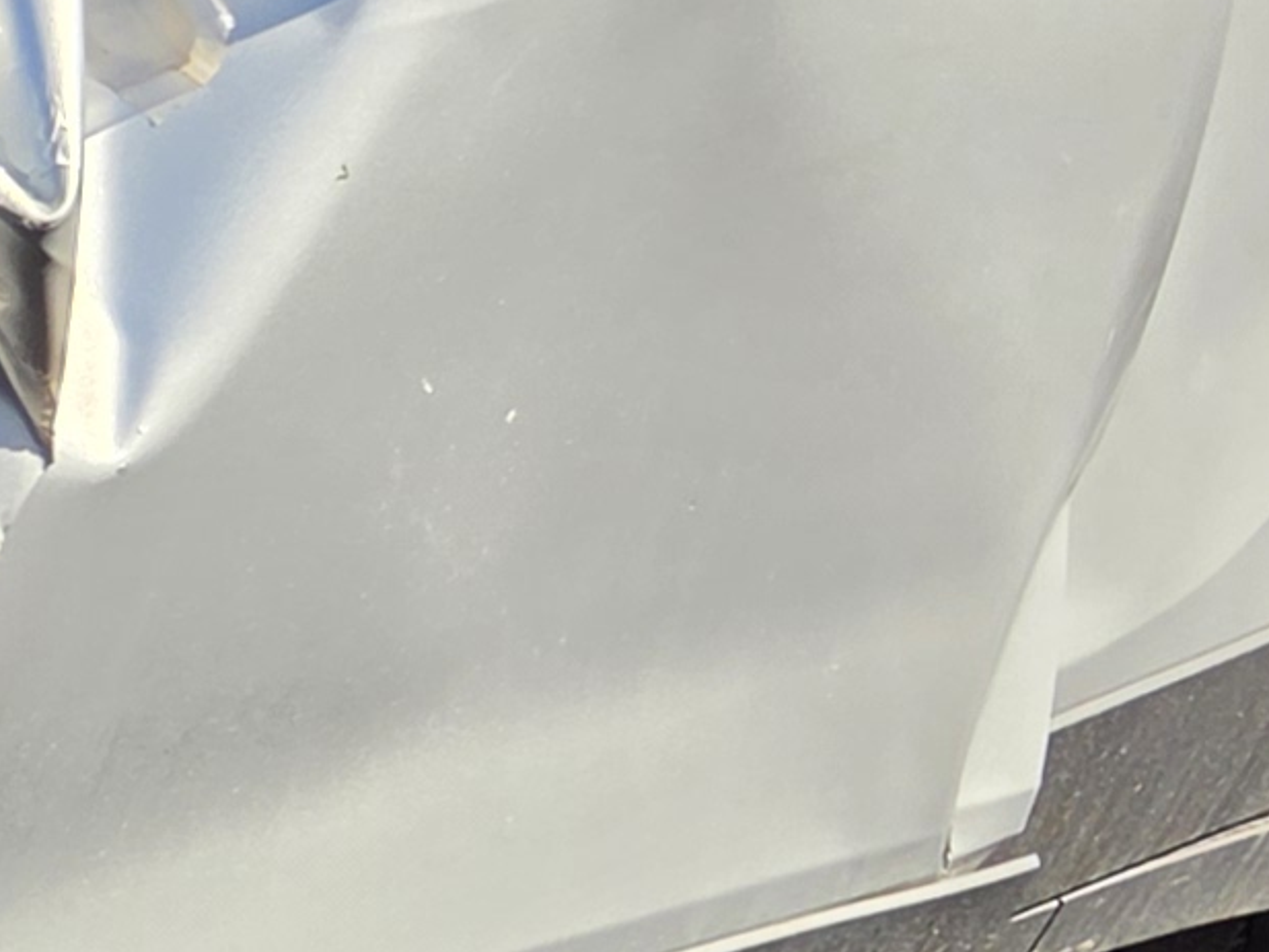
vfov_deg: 10.0
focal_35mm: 149
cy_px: 518
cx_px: -1434
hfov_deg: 11.6
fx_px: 5463
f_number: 1.8
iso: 80
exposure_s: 1/3903
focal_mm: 5.4
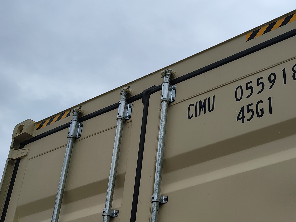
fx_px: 410
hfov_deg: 36.1
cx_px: 289
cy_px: 178
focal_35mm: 48
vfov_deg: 29.6
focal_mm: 5.56
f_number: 1.8
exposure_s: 1/2281
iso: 100
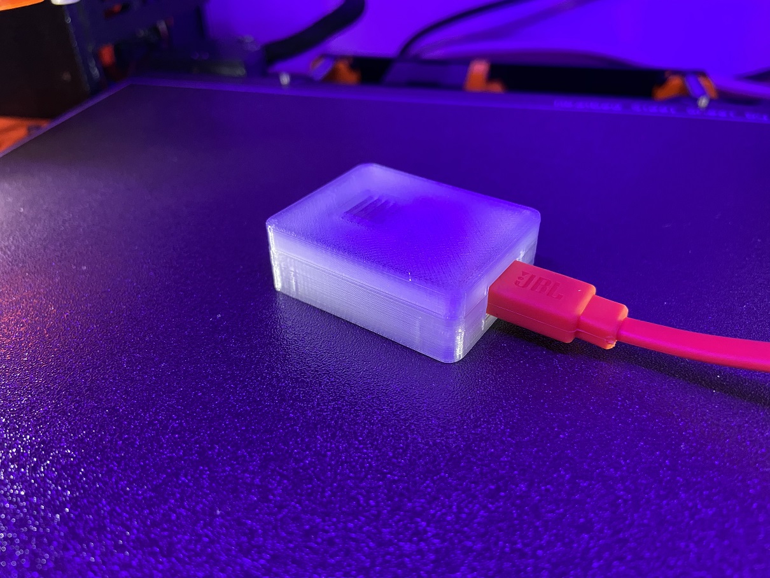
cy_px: 289
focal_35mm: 26
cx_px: 385
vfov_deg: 53.1
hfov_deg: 67.3
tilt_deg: -34.9
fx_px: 578
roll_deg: +0.7
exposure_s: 1/49
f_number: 1.8
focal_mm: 4.25
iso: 500
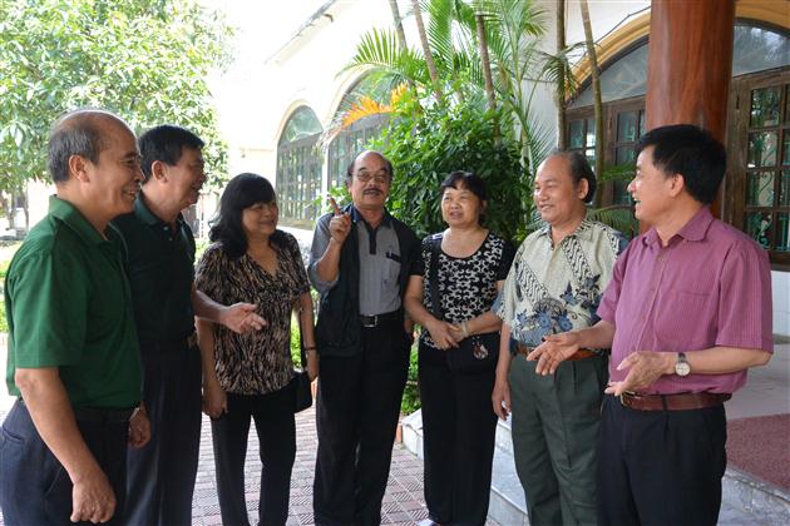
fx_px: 680
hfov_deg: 60.3
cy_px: 263
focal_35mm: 31
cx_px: 395
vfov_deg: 42.3
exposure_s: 1/125
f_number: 3.8
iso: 220
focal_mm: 11.8
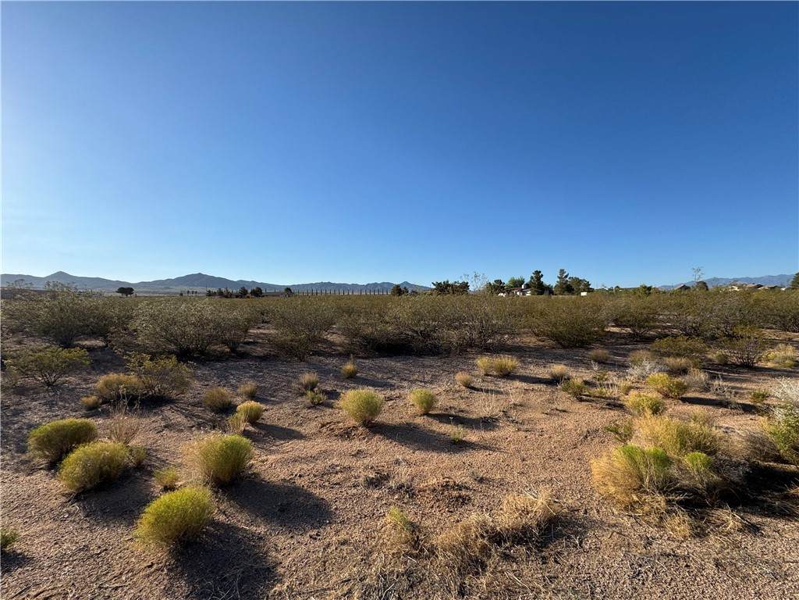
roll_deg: +2.1
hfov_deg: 102.1
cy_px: 300
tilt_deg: +0.4
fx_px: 323
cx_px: 400
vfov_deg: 85.7
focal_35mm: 14
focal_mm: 2.22
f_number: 2.2
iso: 50
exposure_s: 1/2146
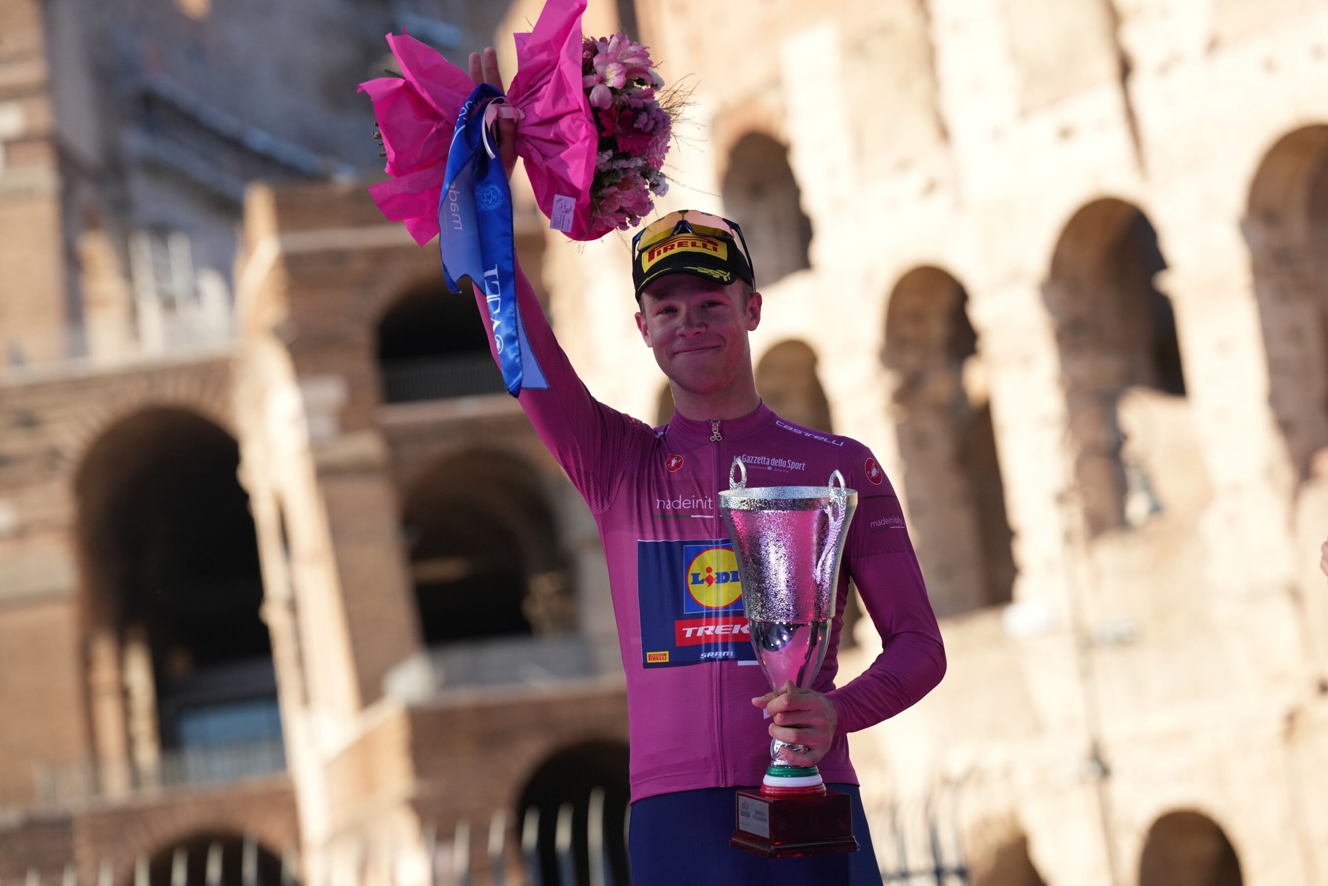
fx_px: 4980
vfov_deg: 10.2
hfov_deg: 15.2
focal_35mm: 135
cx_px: 664
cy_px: 443
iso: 1000
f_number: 4
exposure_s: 1/3200
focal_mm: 135
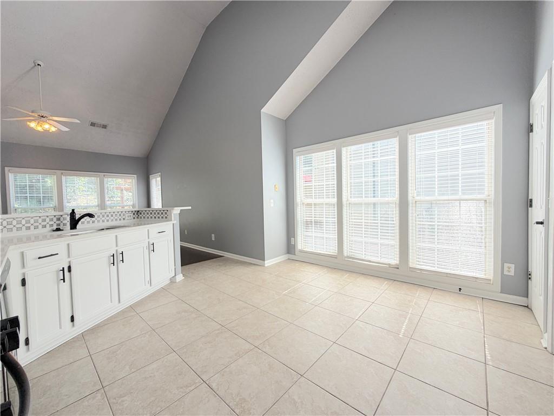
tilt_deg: -2.5
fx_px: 224
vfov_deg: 85.7
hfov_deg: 102.1
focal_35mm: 14
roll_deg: +2.8
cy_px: 208
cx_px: 277
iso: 50
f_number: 2.2
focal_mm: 2.22
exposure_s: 1/121
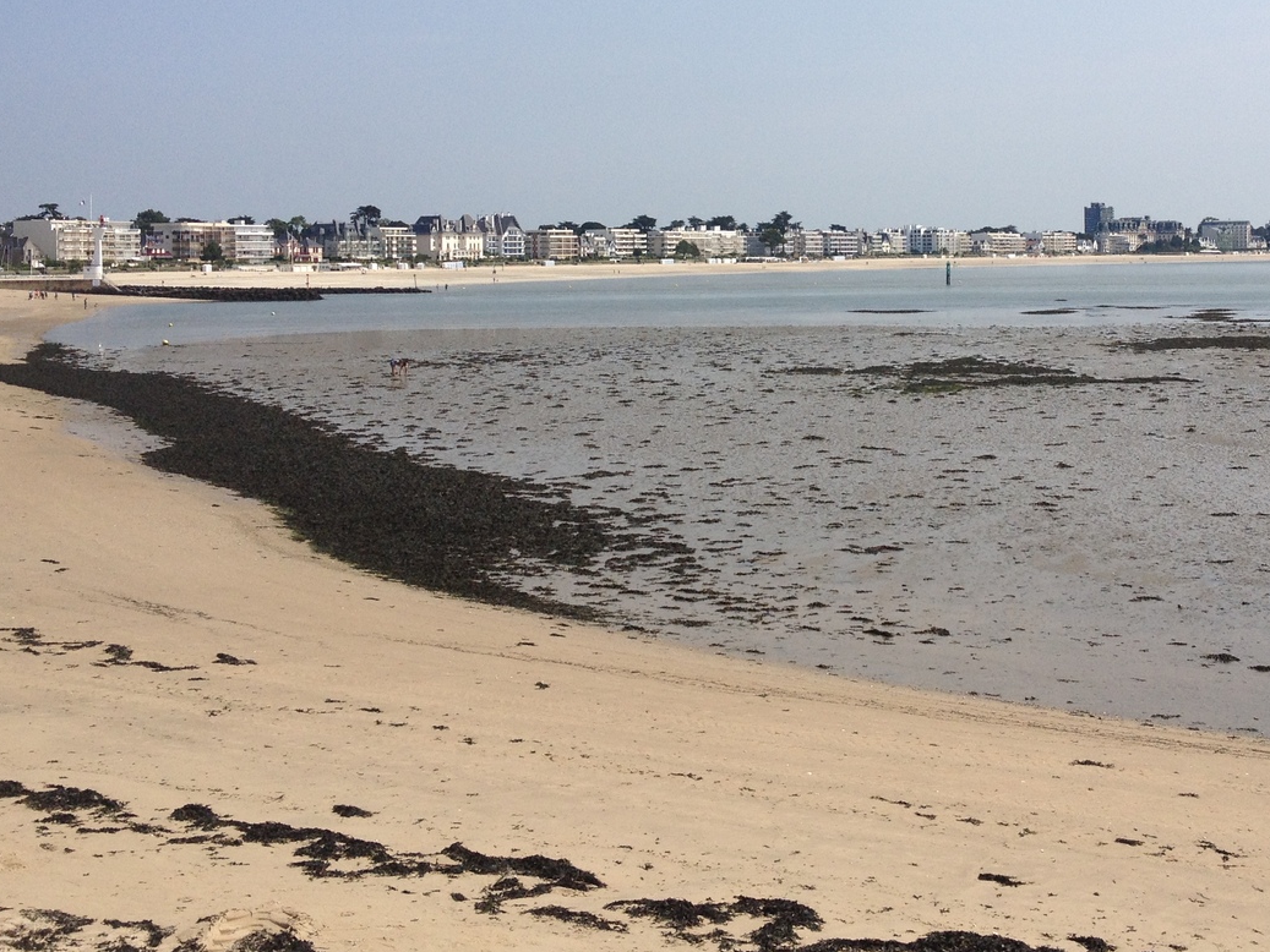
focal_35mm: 54
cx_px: 847
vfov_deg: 26.8
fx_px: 1981
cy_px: 281
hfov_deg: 35.2
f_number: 2.4
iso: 50
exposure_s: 1/3067
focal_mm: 4.28
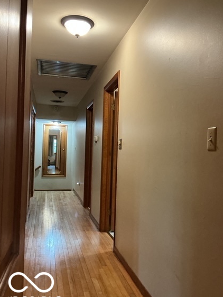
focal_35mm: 33
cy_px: 150
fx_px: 283
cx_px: 111
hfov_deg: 43.0
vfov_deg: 55.3
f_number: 1.8
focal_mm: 3
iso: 200
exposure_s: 1/40
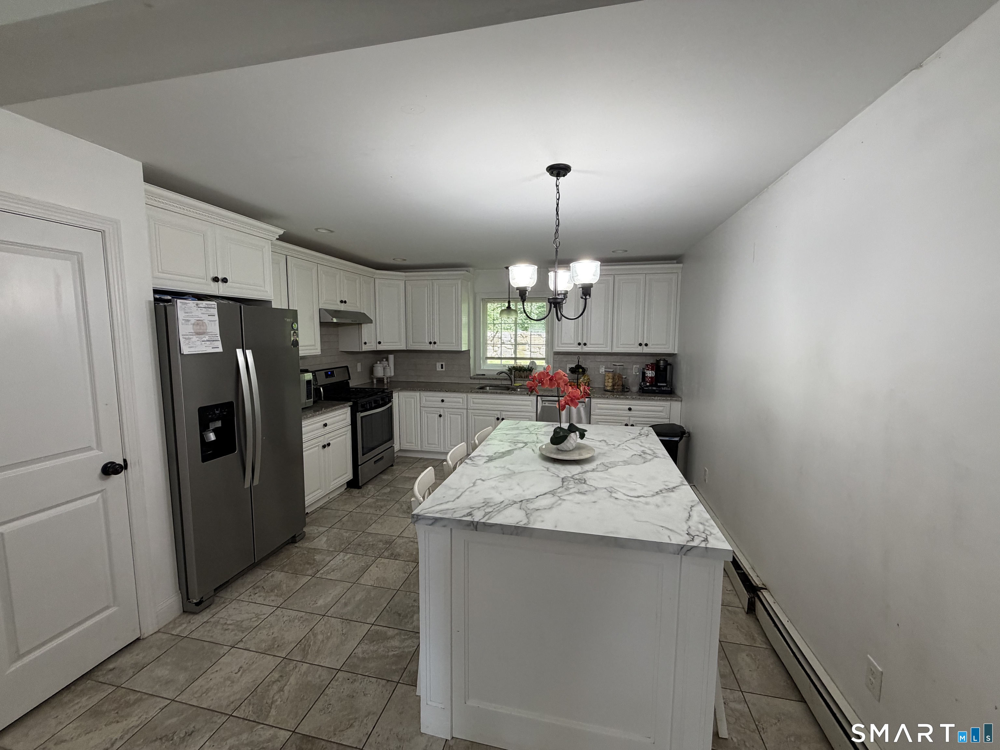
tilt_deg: -5.7
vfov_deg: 85.7
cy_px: 375
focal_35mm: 14
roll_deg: +0.5
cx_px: 500
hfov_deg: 102.1
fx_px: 404
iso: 160
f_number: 2.2
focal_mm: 2.22
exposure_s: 1/120
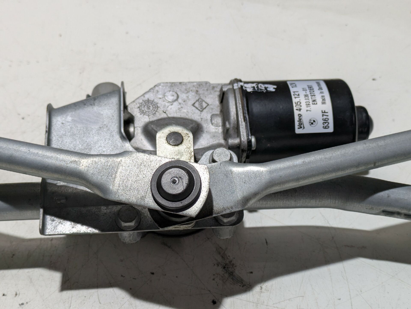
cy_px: 154
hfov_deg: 37.5
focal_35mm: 51
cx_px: 206
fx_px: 606
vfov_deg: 28.6
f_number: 1.89
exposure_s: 1/100
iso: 66
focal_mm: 5.43
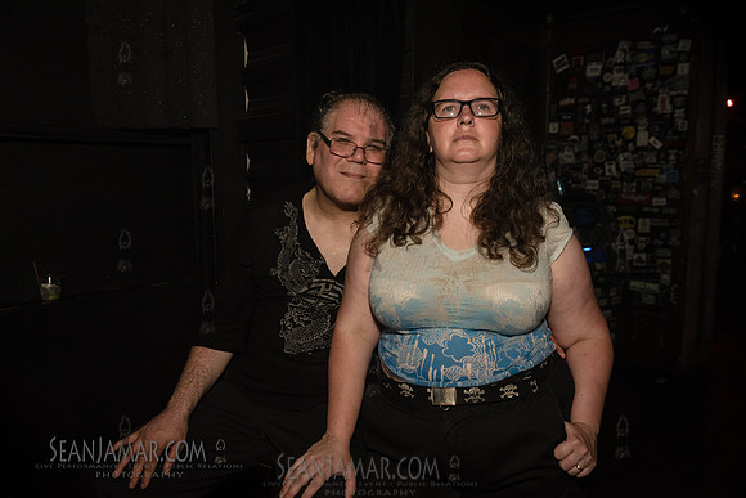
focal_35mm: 29
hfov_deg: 63.6
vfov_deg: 45.0
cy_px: 249
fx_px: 601
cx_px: 373
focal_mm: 29
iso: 2000
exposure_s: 1/320
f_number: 4.5
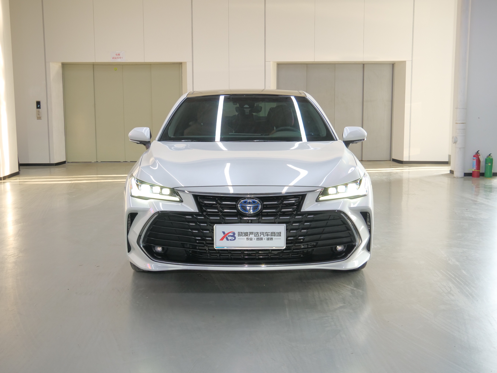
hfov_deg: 46.8
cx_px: 248
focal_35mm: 40
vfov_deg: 36.0
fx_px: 574
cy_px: 186
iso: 800
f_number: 4.1
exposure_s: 1/20
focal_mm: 20
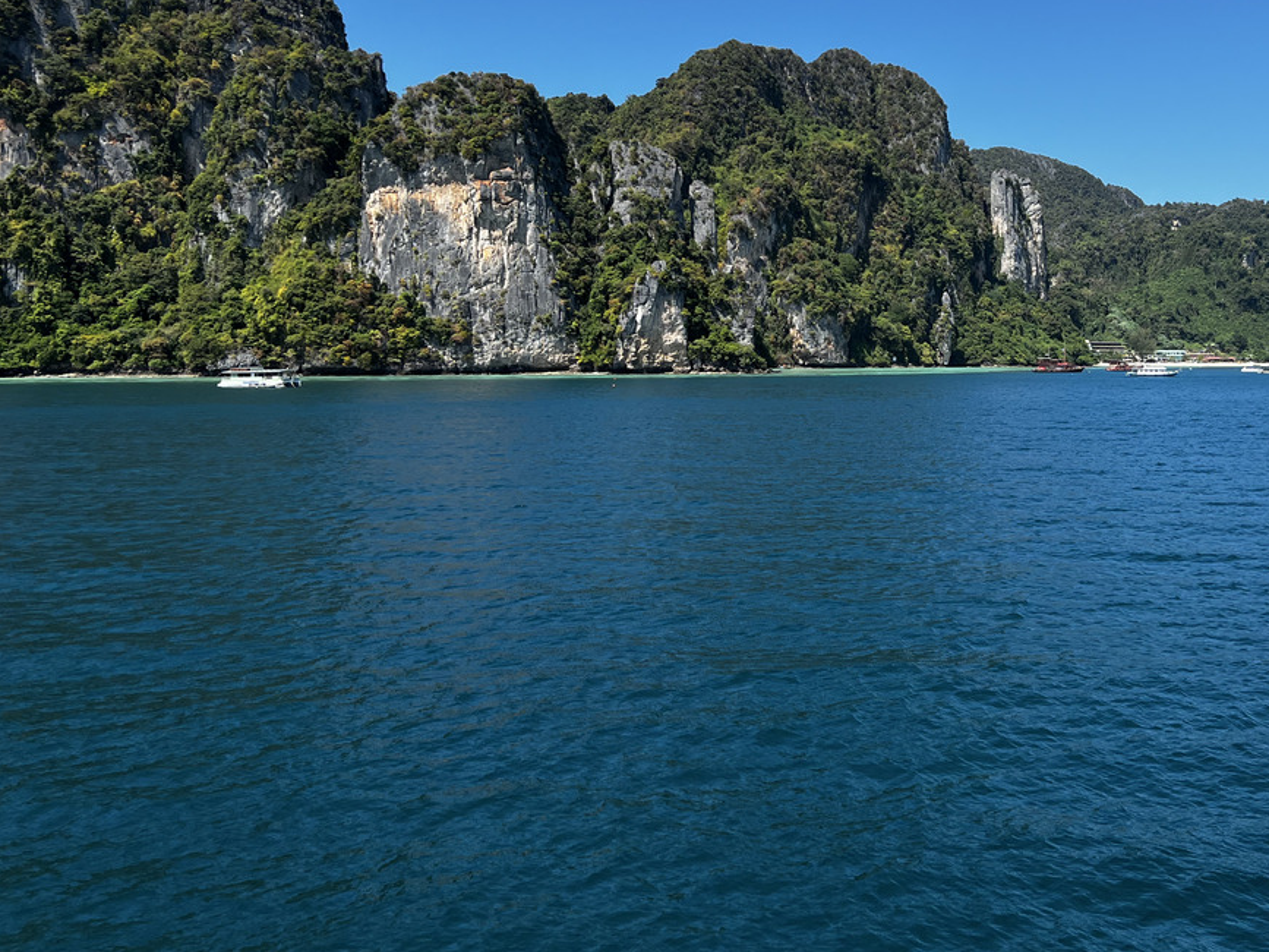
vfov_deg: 39.1
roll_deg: +0.7
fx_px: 1320
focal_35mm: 36
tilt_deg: +3.3
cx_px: 830
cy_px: 299
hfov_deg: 50.6
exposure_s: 1/3077
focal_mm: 5.7
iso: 50
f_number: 1.5
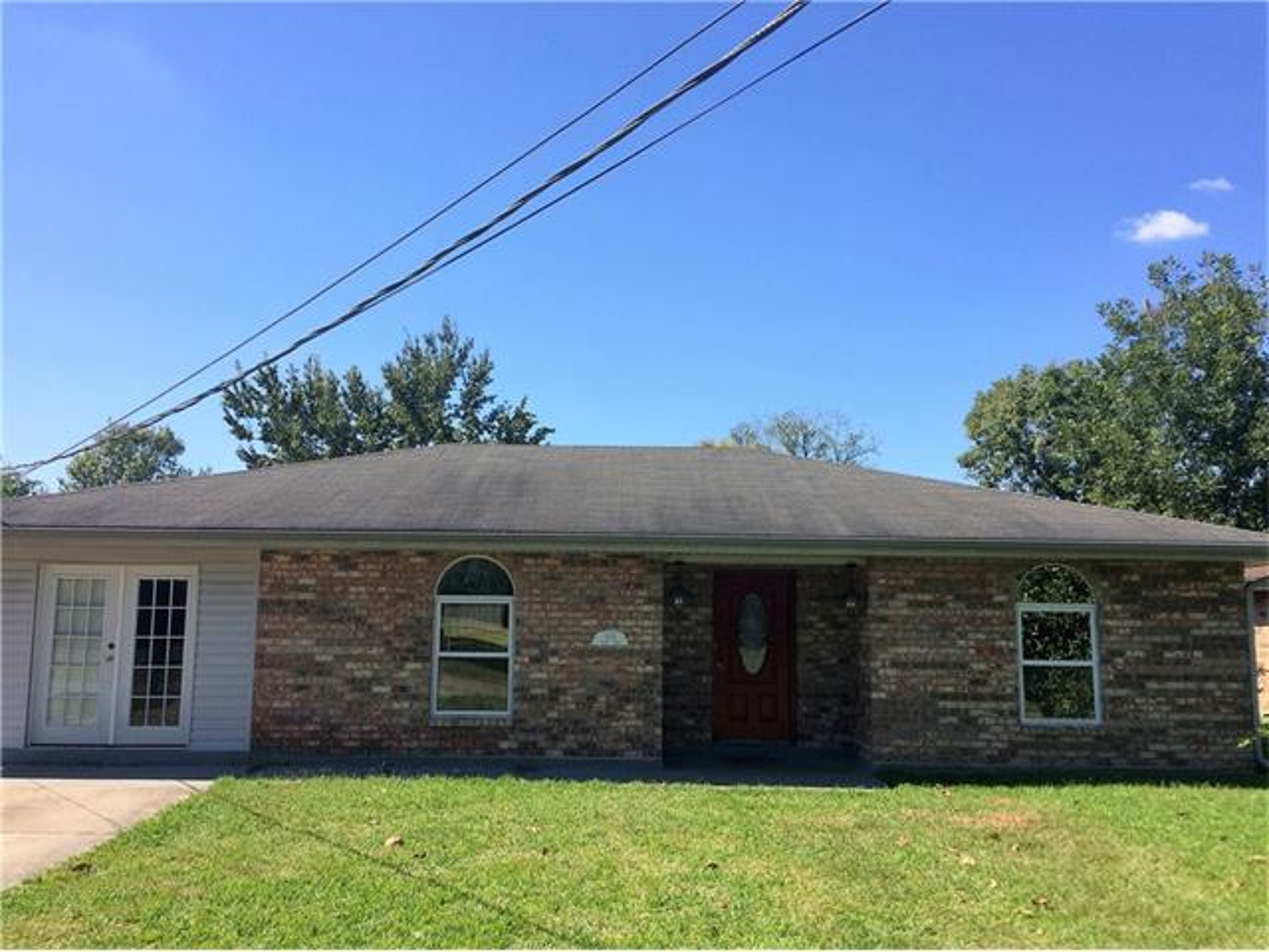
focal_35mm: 29
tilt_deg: +5.6
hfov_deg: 61.7
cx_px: 634
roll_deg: -1.3
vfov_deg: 48.2
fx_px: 1063
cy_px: 476
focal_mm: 4.15
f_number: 2.2
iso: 32
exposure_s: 1/1414
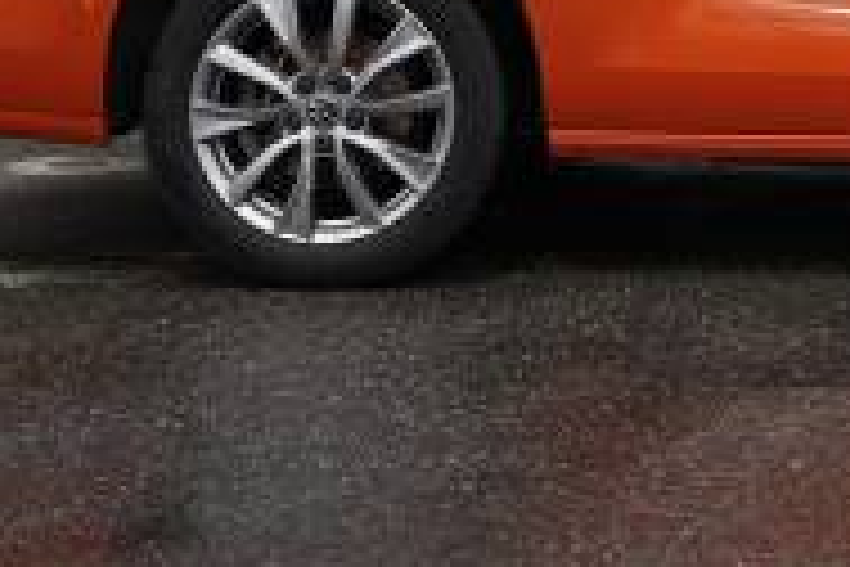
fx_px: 3148
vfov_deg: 10.0
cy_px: -266
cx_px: 1133
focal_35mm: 133
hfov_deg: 14.7
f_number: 4
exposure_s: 1/160
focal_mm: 39.4
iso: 100
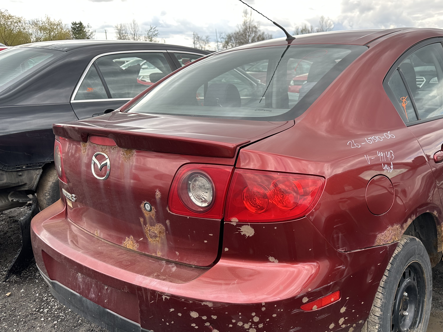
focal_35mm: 32
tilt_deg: -17.4
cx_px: 294
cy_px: 198
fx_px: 410
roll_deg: +0.1
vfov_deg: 44.0
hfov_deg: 55.7
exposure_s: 1/672
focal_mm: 6.86
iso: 80
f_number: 1.78
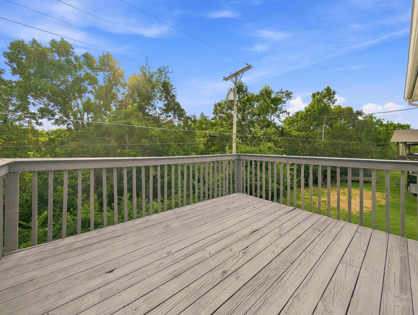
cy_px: 158
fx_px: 145
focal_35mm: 12
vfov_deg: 94.6
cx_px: 209
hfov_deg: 110.5
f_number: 1.7
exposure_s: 1/3663
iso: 37
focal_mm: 2
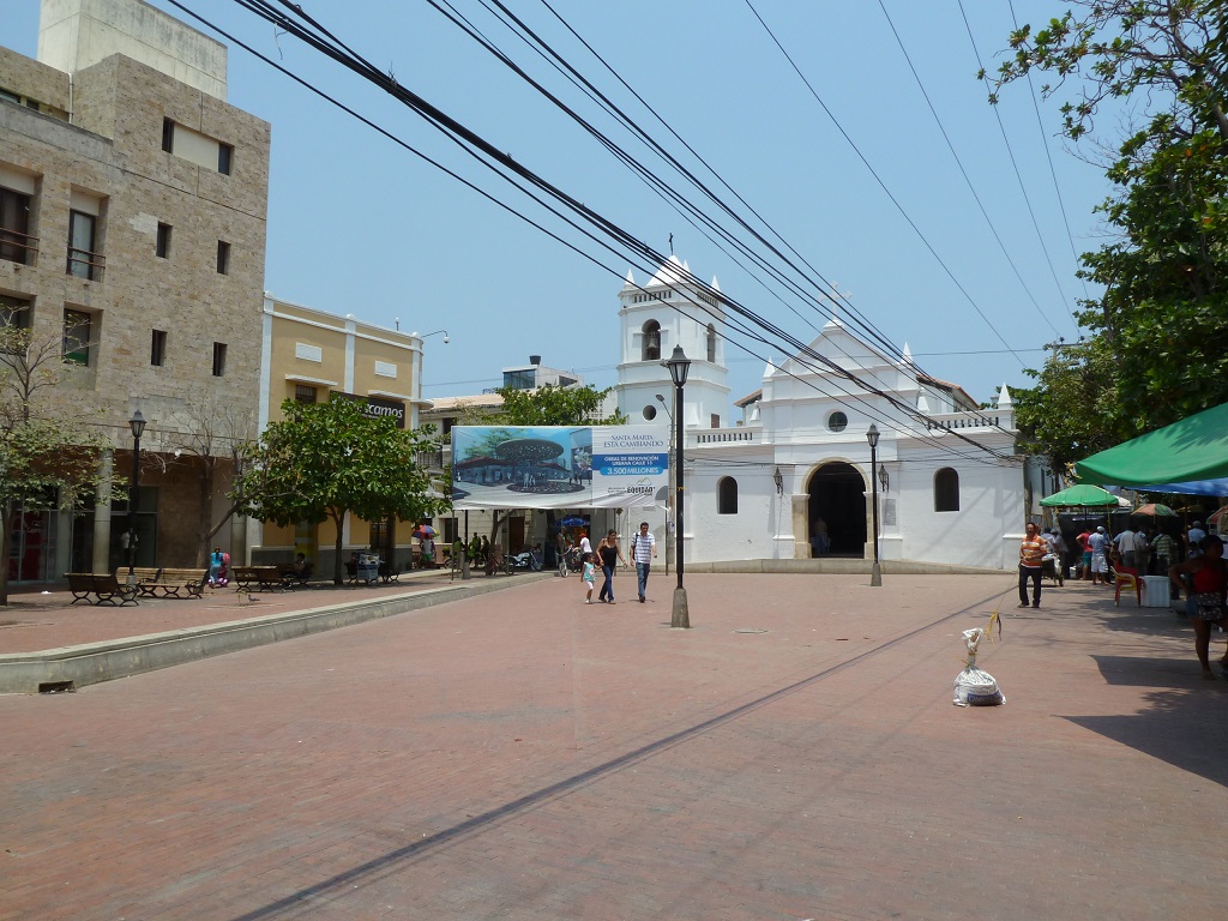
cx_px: 614
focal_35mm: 25
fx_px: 887
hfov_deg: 69.4
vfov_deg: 54.9
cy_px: 460
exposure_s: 1/500
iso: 80
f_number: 5.6
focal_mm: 4.1
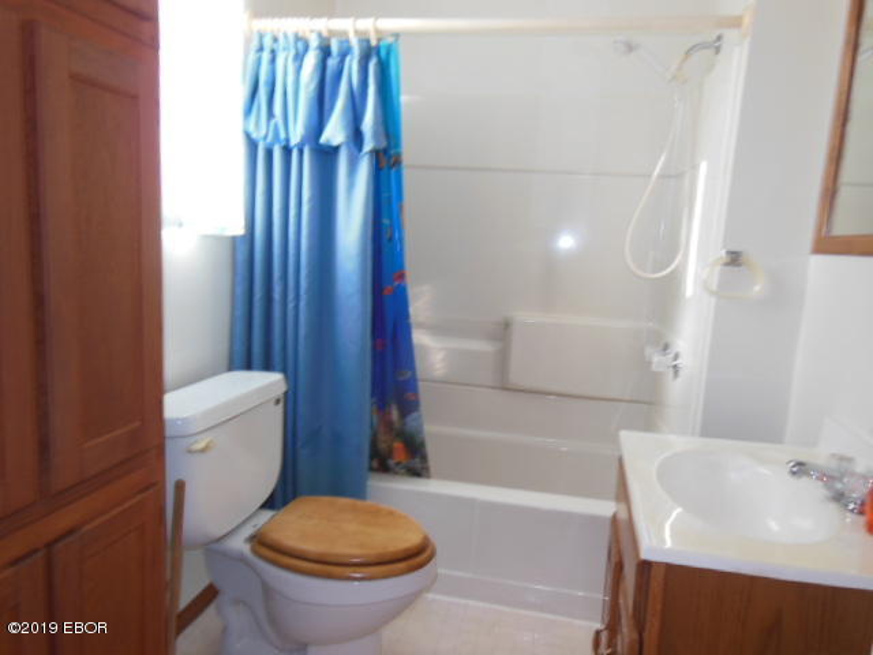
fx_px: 630
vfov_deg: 54.9
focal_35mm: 25
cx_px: 436
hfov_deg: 69.4
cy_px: 328
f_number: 3.5
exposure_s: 1/30
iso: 125
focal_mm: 4.5
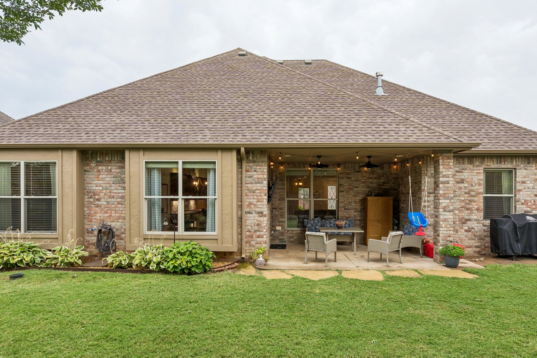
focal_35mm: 22
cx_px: 274
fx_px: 328
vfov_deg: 57.1
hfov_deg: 78.6
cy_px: 198
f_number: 8
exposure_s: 1/40
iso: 200
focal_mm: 17
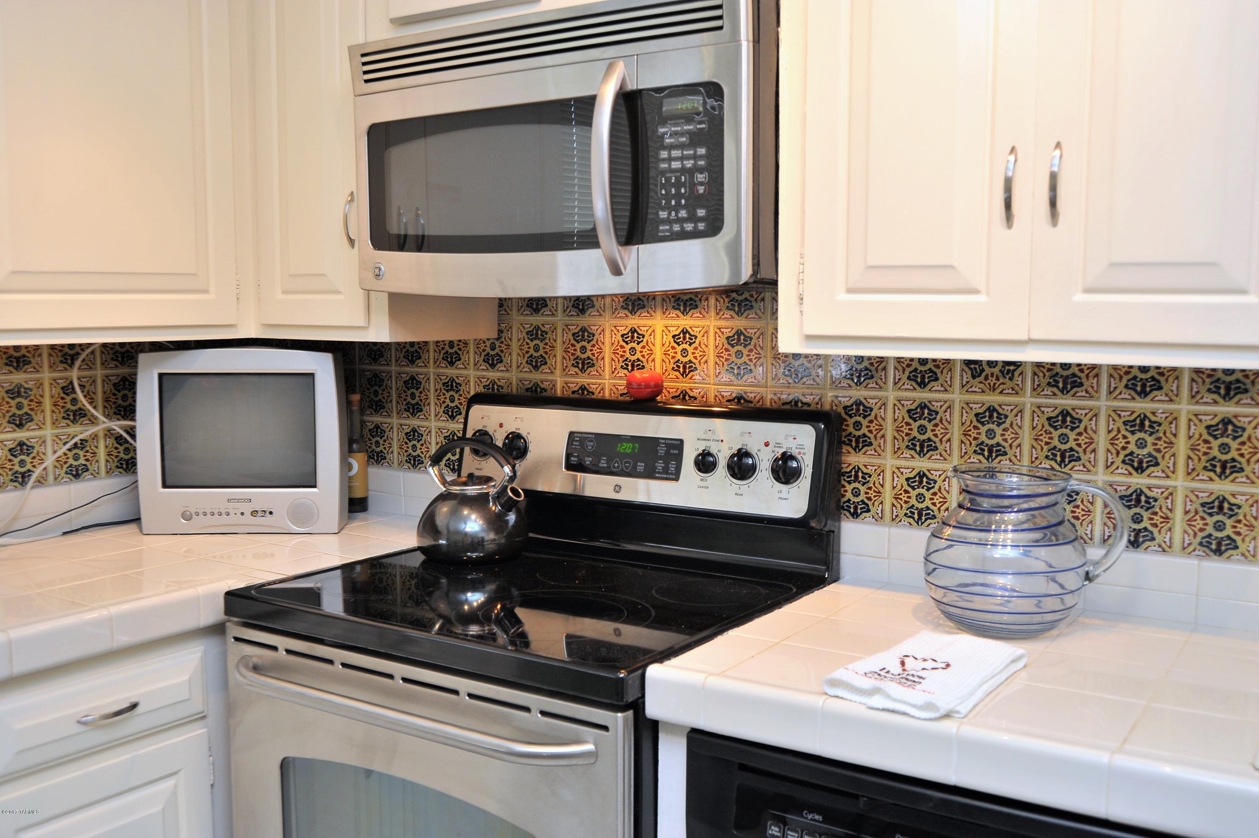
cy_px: 419
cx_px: 630
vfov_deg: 37.8
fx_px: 1223
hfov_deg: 54.5
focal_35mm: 35
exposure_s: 1/30
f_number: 5.6
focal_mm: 35
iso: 800
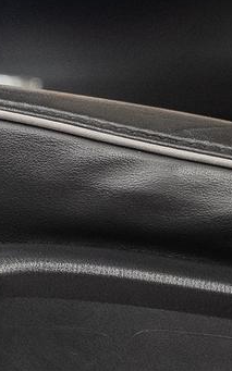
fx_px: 2409
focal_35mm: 238
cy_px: 444
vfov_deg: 8.7
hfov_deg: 5.5
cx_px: 107
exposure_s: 1/50
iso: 800
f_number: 3.5
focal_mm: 43.2
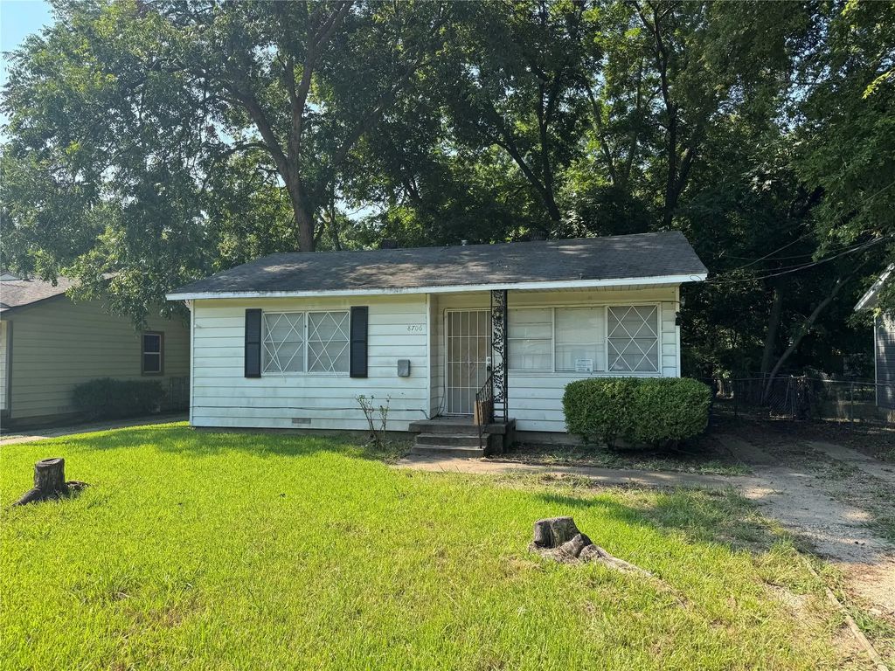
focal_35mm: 24
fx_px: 621
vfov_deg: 56.8
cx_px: 448
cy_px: 336
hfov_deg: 71.6
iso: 80
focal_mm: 6.76
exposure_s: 1/1524
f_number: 1.78
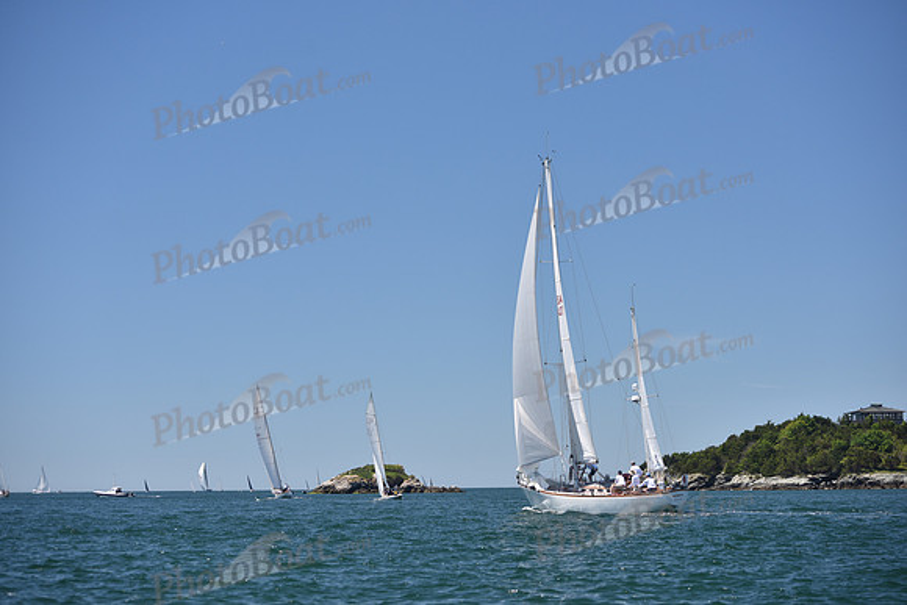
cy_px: 302
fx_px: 1764
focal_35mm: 70
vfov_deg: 19.5
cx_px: 454
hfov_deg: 28.8
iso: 200
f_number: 4
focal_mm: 70
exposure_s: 1/1000
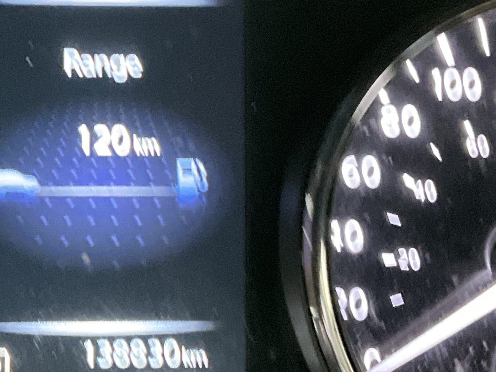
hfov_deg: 19.3
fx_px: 1447
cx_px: 103
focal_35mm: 101
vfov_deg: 14.6
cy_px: 95
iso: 400
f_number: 1.8
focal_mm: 3
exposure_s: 1/28
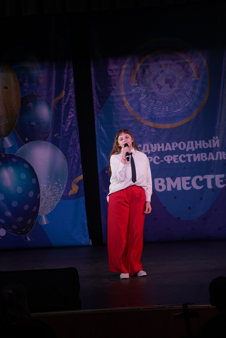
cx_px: 113
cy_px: 169
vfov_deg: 16.0
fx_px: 1205
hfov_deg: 10.7
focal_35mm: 128
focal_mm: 128
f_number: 5.6
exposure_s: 1/250
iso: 1600
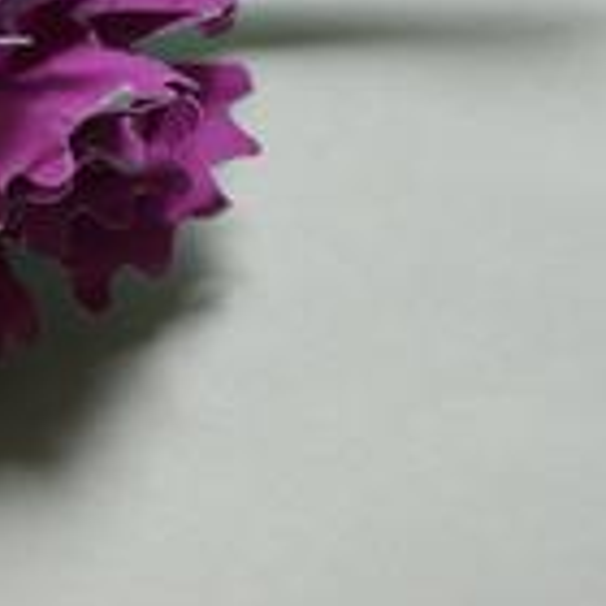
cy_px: -19
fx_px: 4464
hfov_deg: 7.6
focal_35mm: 225
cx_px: -281
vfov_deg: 7.7
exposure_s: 1/100
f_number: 5.6
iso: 320
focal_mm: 55
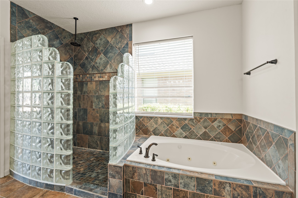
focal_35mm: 16
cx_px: 149
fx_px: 132
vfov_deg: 73.7
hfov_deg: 96.7
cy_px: 99
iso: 200
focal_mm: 16
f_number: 9
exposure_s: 1/1.25
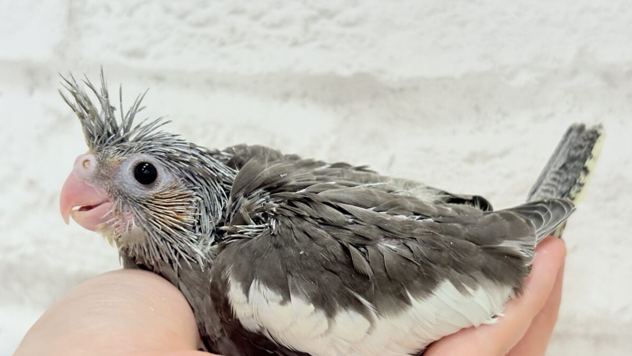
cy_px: 199
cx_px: 317
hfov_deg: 36.6
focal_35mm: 57
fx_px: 955
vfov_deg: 21.1
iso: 100
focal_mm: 5.96
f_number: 1.6
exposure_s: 1/100
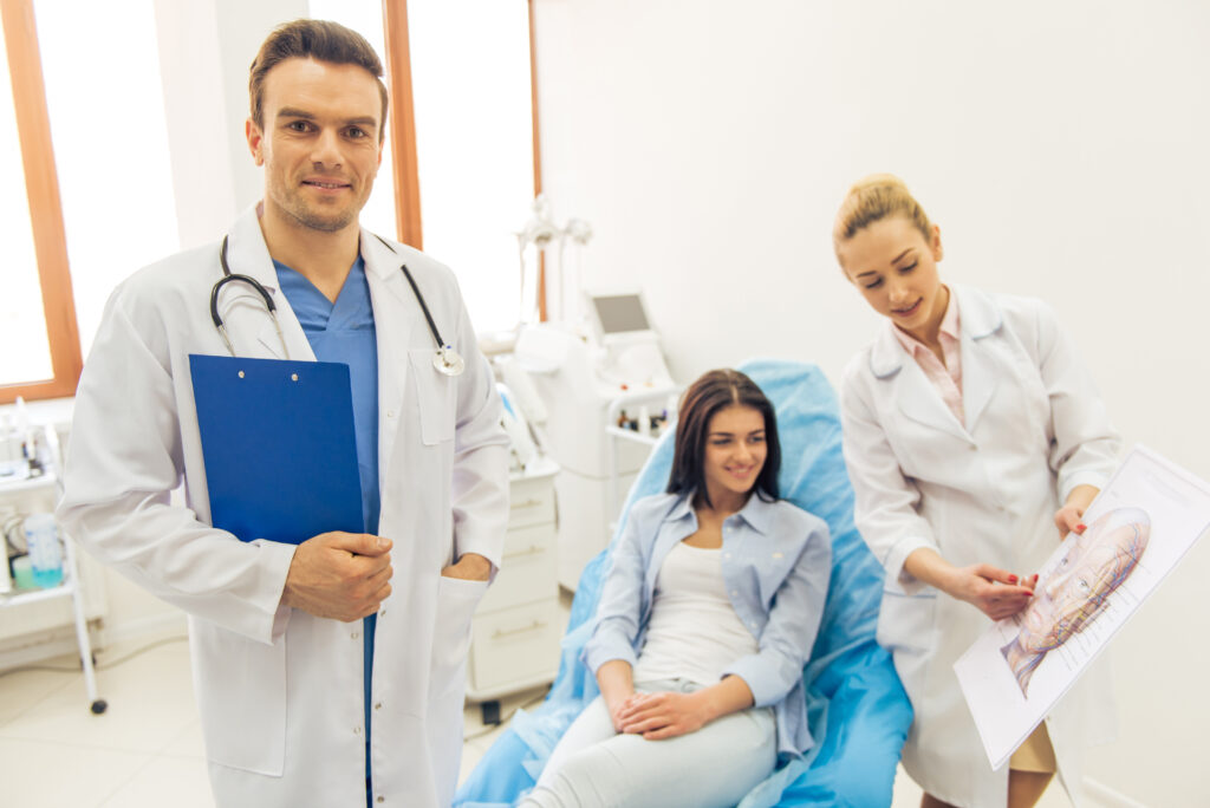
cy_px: 404
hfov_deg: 63.6
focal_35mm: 29
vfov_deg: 45.0
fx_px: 975
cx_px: 605
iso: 500
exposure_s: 1/100
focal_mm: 29
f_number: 2.8
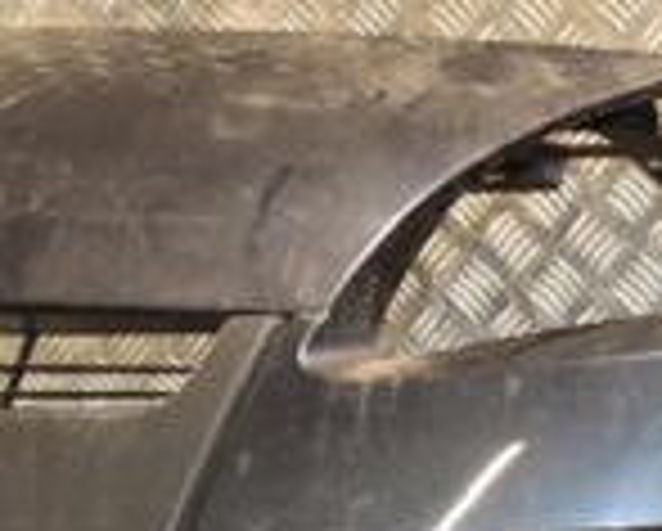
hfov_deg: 12.8
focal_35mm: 149
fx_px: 2923
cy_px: 504
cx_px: 558
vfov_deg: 10.3
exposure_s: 1/125
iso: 800
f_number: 5
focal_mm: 26
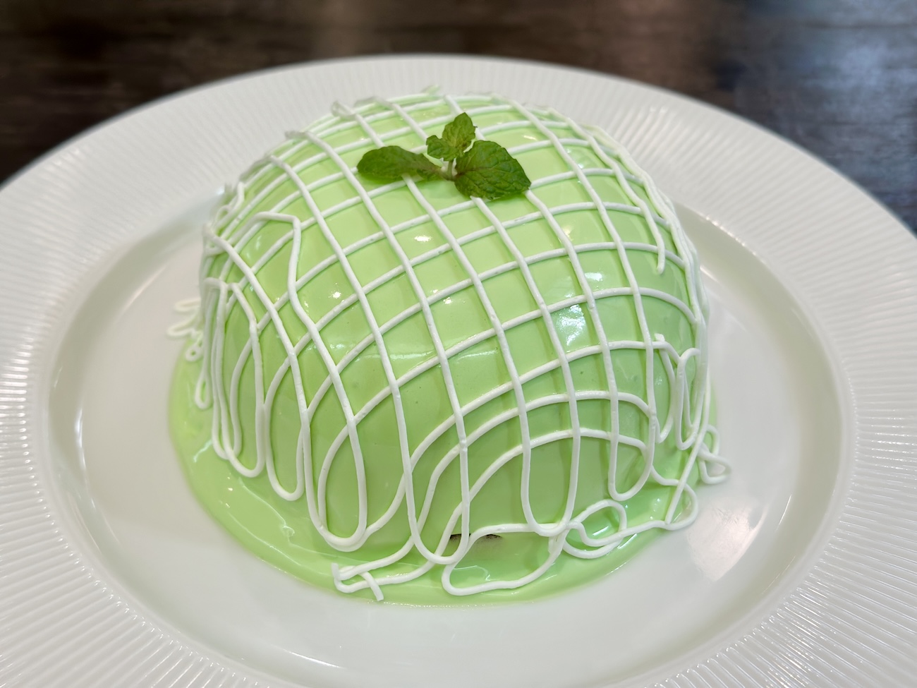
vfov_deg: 30.3
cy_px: 344
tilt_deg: -42.6
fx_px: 1272
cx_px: 458
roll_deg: -1.6
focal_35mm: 48
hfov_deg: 39.7
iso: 160
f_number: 1.78
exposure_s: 1/100
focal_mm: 6.86
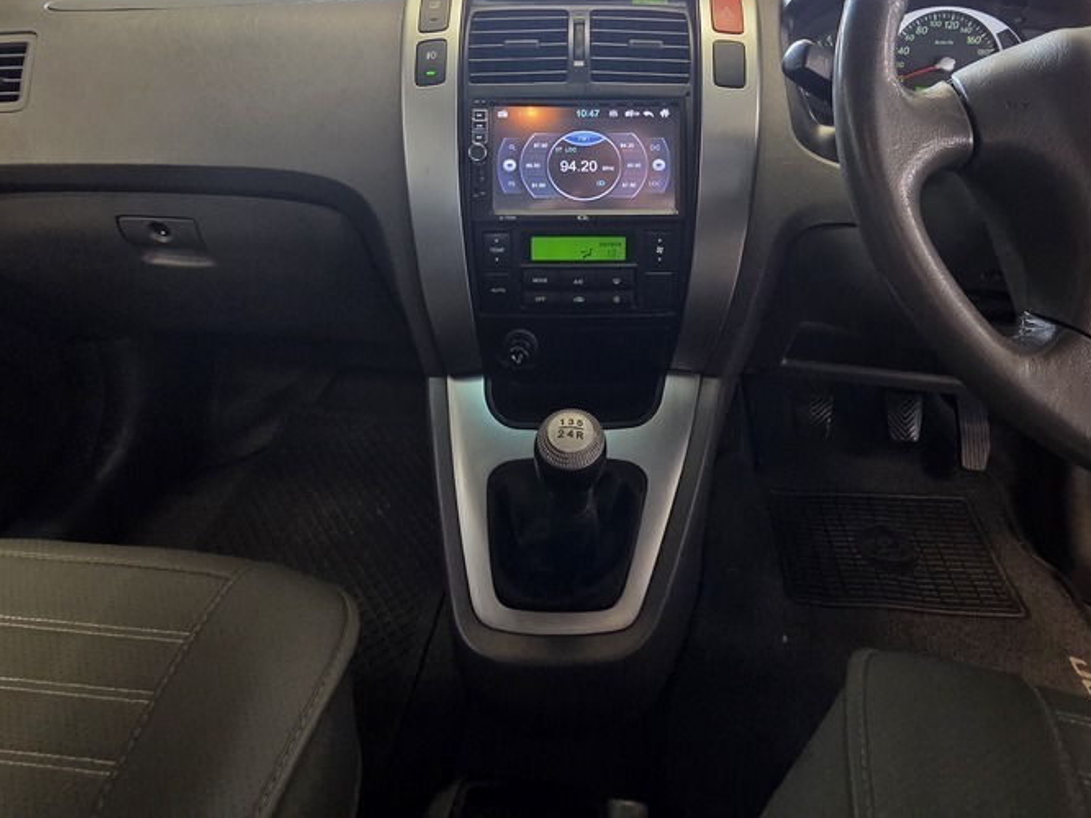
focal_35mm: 20
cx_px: 600
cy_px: 190
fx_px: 630
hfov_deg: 81.5
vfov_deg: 61.7
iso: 200
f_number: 2.2
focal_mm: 2.2
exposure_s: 1/100
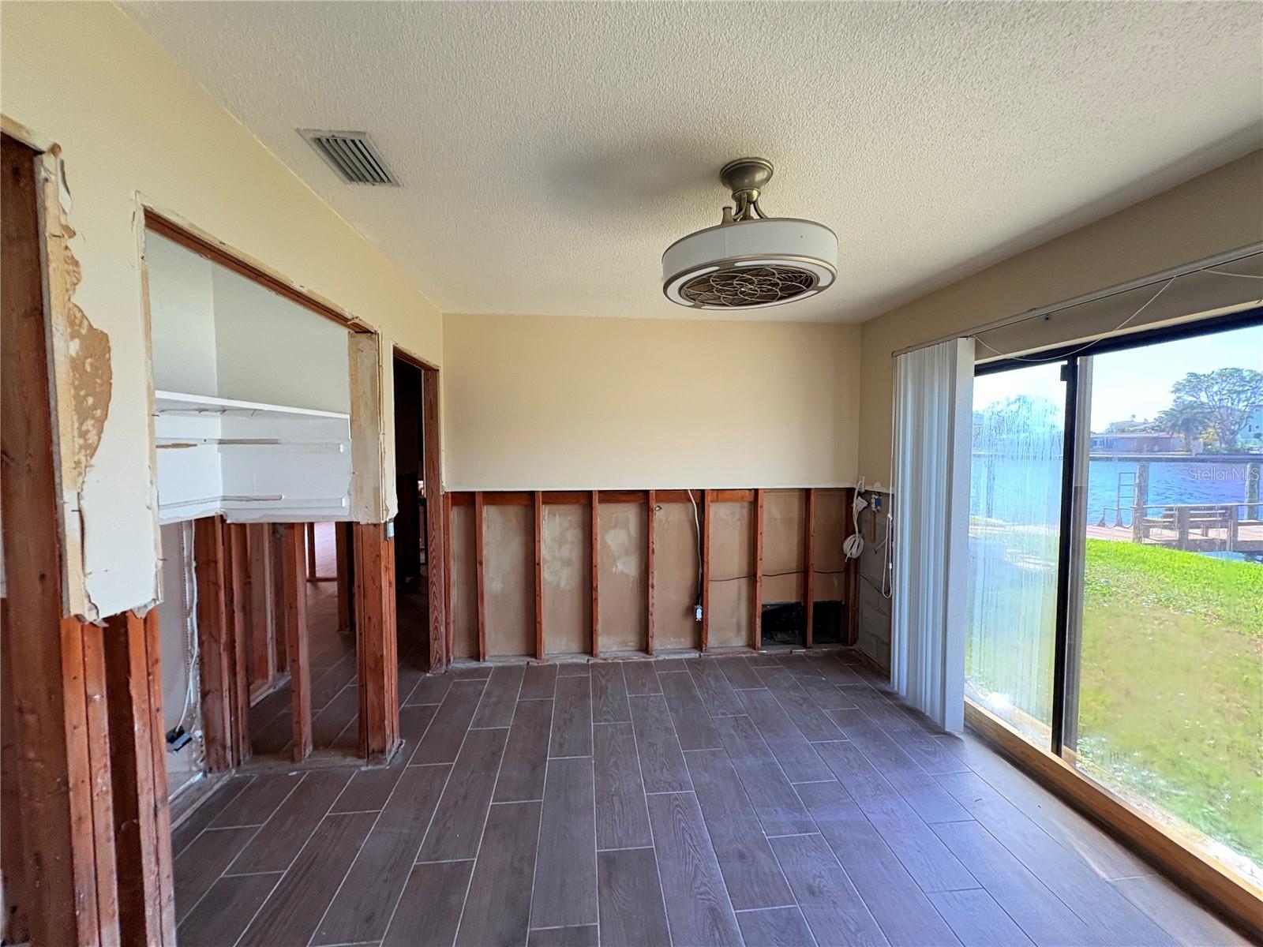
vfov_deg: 85.7
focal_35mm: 14
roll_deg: +0.6
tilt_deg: -2.4
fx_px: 511
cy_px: 474
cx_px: 632
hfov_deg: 102.1
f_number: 2.2
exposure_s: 1/92
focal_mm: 2.22
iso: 200
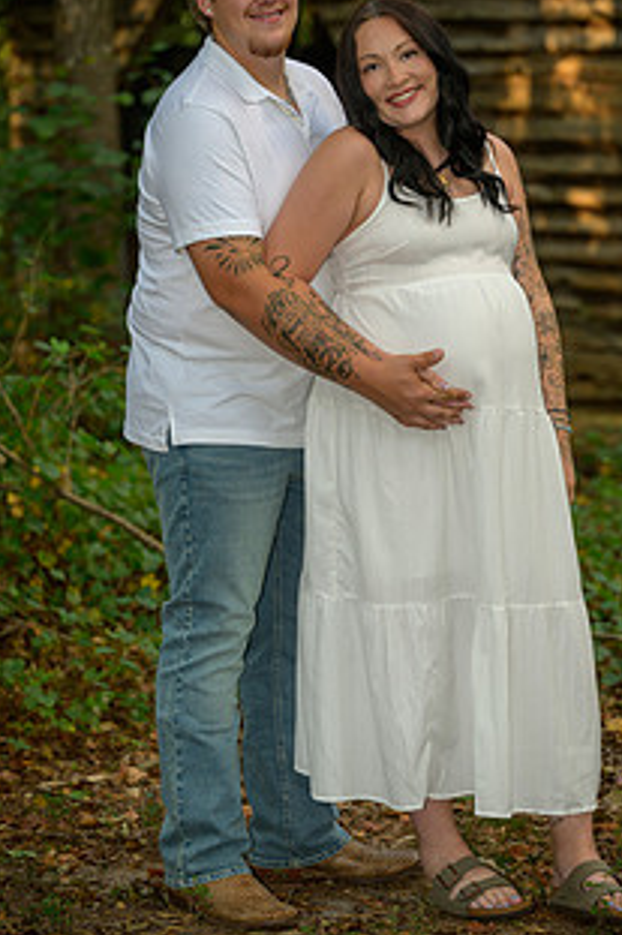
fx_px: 3943
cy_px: 436
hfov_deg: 9.0
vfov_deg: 13.5
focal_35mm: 152
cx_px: 355
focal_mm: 105
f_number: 3.3
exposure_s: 1/60
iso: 200
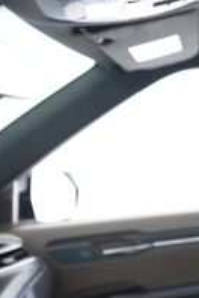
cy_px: 293
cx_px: 381
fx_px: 456
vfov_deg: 33.4
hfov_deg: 18.1
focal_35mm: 55
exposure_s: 1/60
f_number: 2.8
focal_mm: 17
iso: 12800
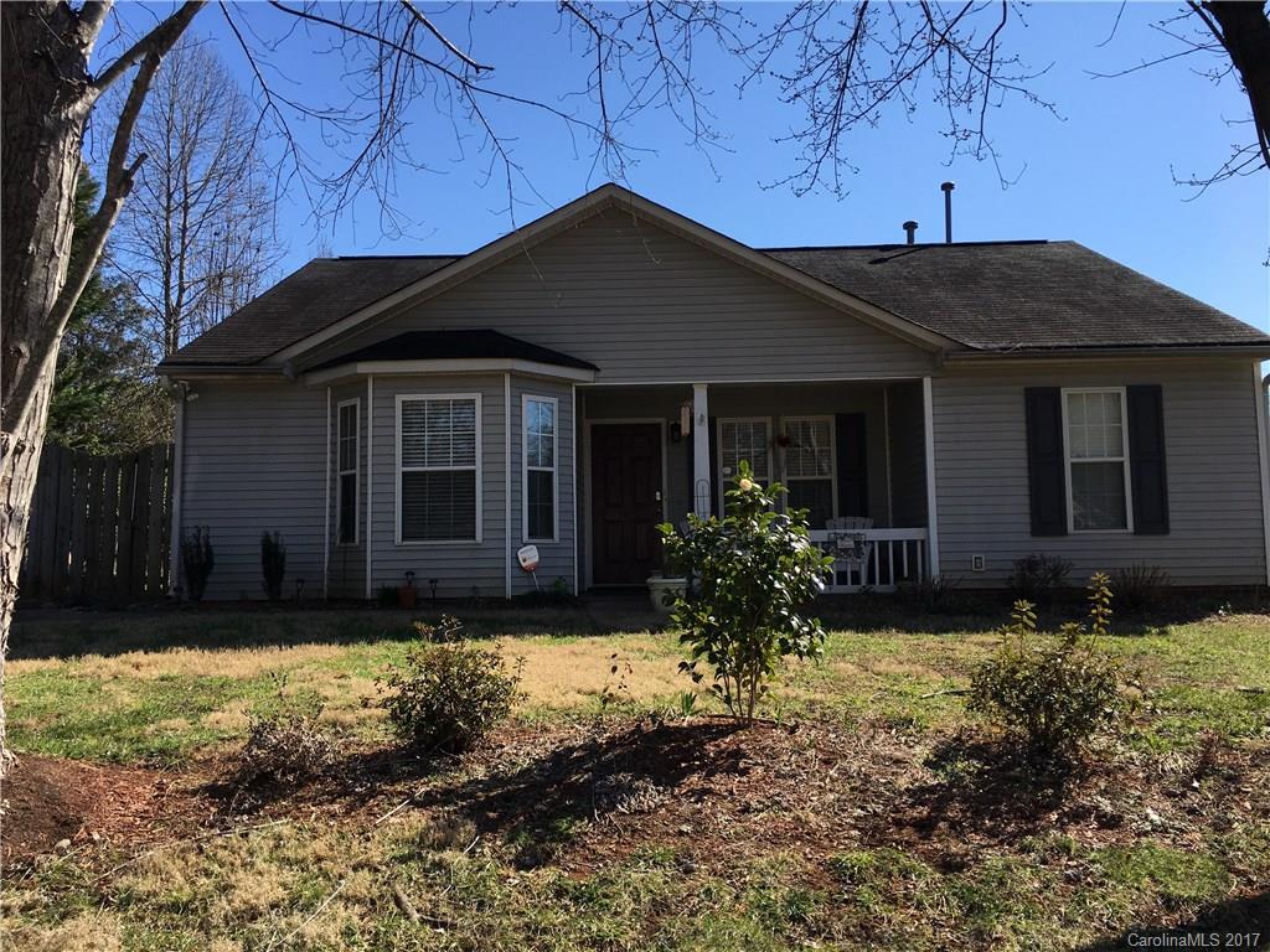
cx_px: 635
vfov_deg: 48.2
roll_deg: +1.6
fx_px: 1064
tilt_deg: +6.6
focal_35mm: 29
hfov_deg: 61.7
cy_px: 476
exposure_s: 1/1304
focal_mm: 4.15
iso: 25
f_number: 2.2
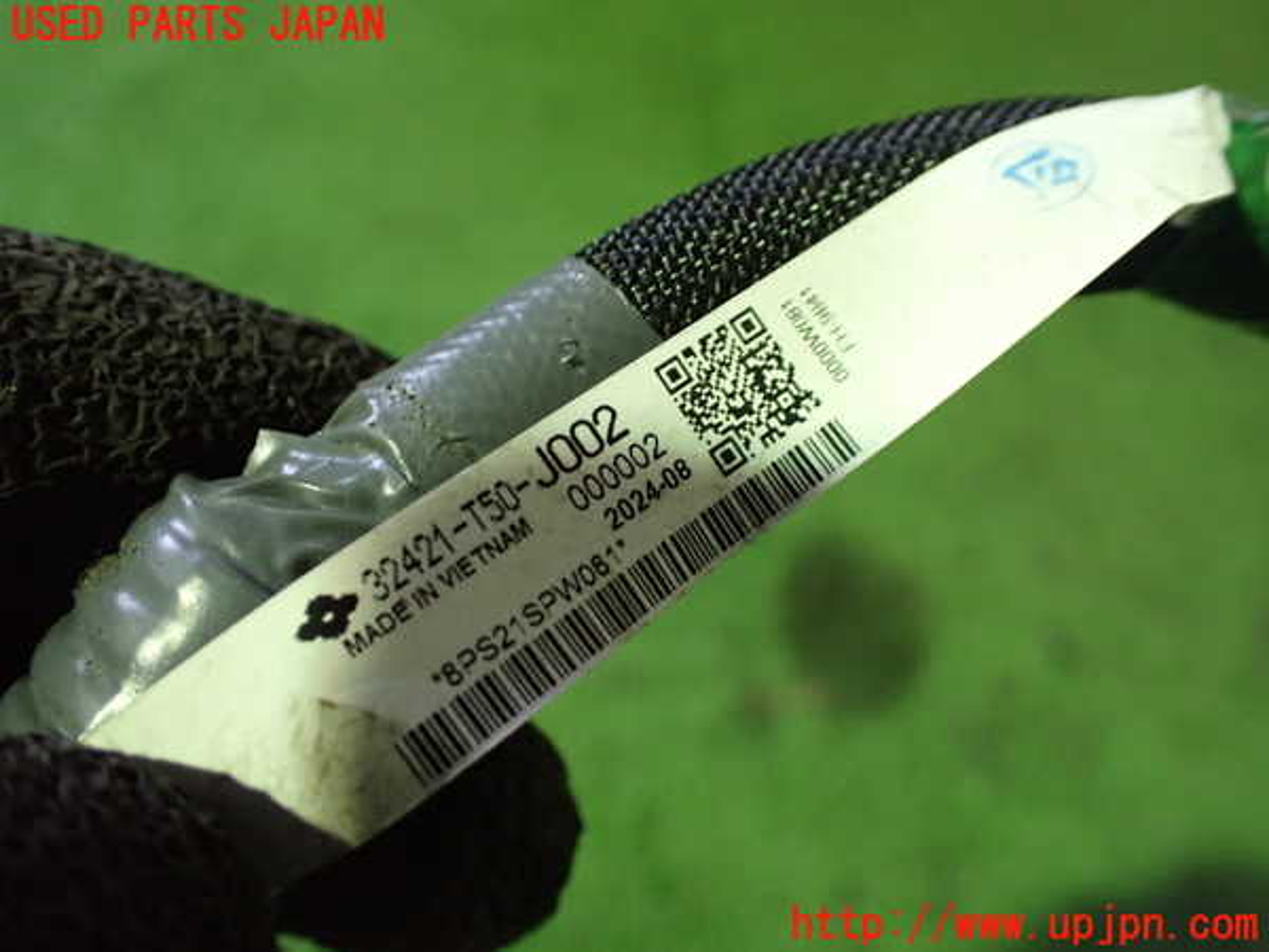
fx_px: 1100
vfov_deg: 46.8
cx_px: 634
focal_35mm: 30
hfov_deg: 60.0
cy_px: 476
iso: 800
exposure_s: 1/40
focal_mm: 5.4
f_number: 2.3
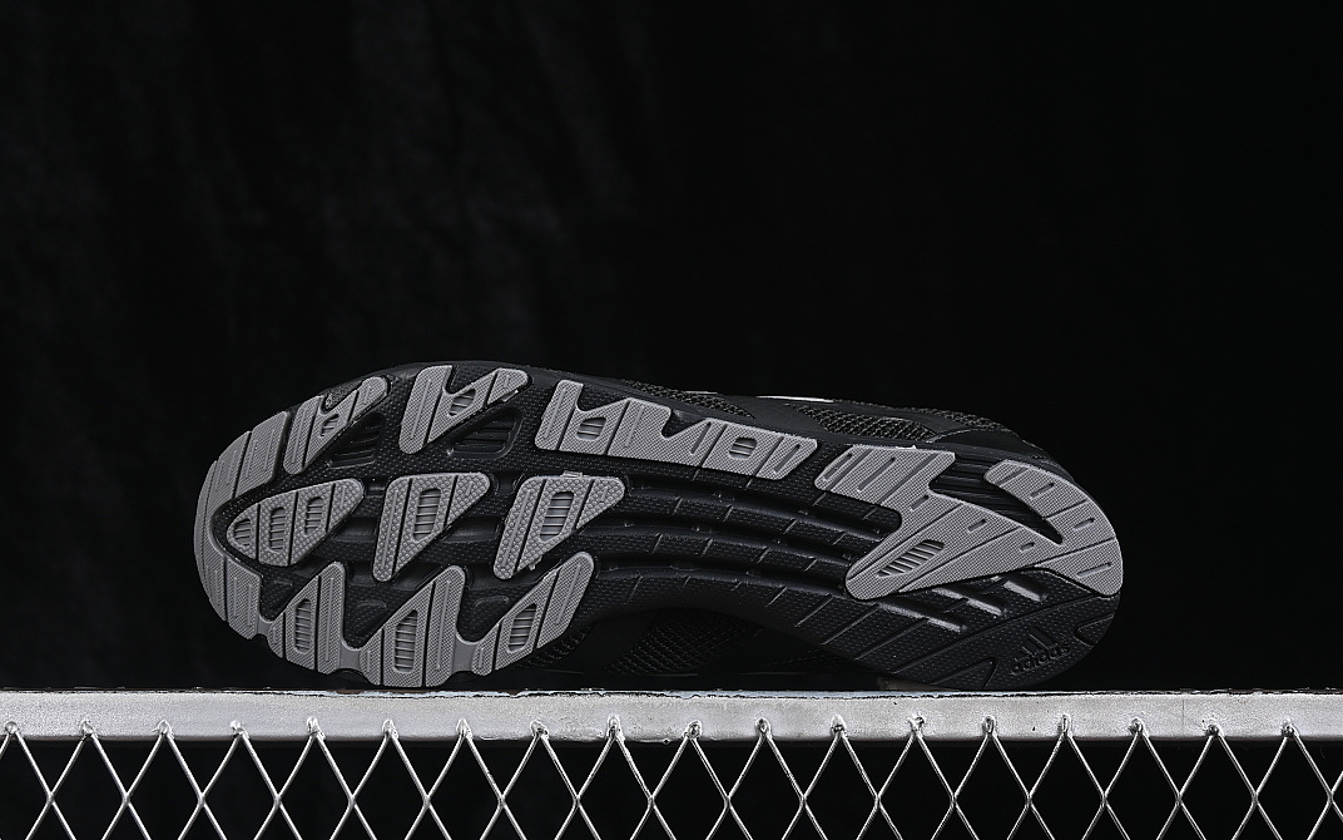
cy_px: 409
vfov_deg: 16.9
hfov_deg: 26.8
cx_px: 672
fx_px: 2818
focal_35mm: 77
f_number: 6.3
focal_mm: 50
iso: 160
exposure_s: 1/60
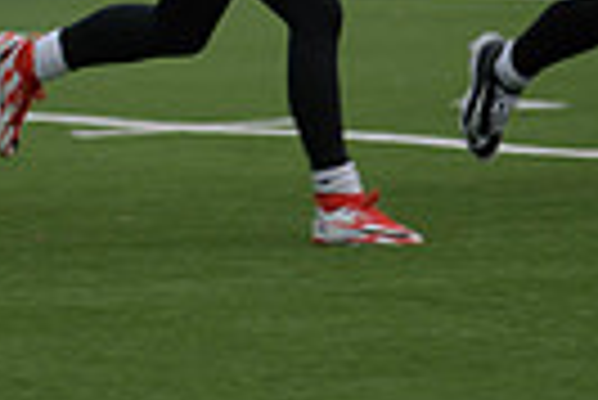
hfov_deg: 2.6
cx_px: 189
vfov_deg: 1.8
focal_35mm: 787
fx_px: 13087
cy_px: -146
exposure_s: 1/200
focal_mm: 180
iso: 80
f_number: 2.8
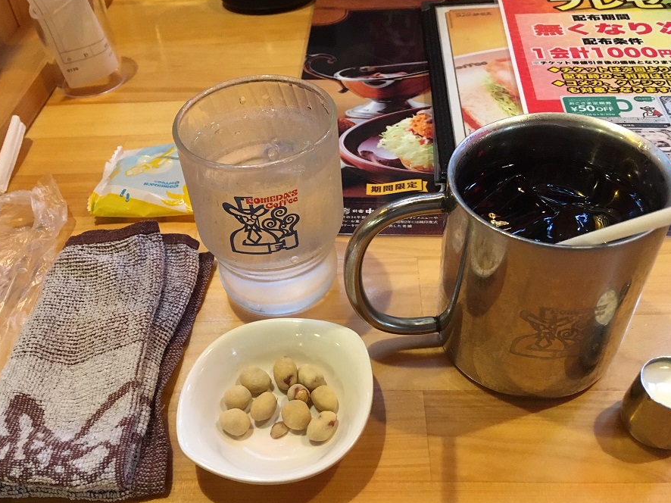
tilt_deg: -44.8
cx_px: 311
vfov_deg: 42.9
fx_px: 640
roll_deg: +5.2
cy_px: 276
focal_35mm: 33
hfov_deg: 55.3
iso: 200
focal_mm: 4.15
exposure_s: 1/30
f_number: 2.2
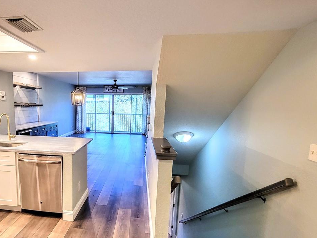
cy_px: 142
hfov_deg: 73.3
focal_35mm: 22
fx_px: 201
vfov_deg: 60.6
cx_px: 98
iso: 160
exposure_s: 1/60
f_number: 2.2
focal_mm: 2.2
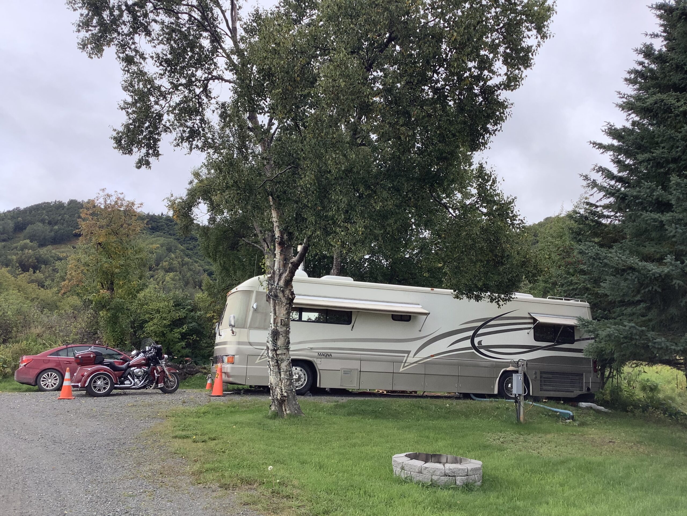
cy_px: 258
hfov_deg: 58.4
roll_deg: -0.8
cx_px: 344
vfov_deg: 45.4
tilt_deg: +10.8
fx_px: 615
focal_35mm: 31
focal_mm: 3.3
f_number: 2.4
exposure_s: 1/282
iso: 25
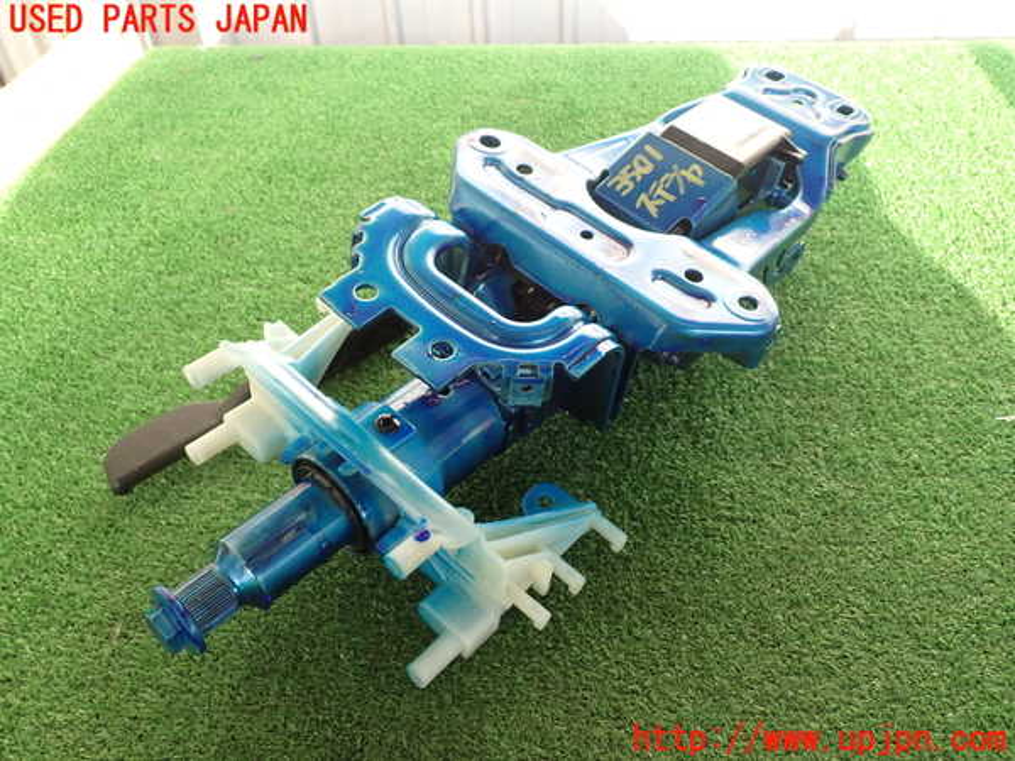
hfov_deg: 60.0
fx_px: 880
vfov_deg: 46.8
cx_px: 508
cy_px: 380
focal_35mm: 30
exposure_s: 1/100
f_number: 3.2
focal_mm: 5.4
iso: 100
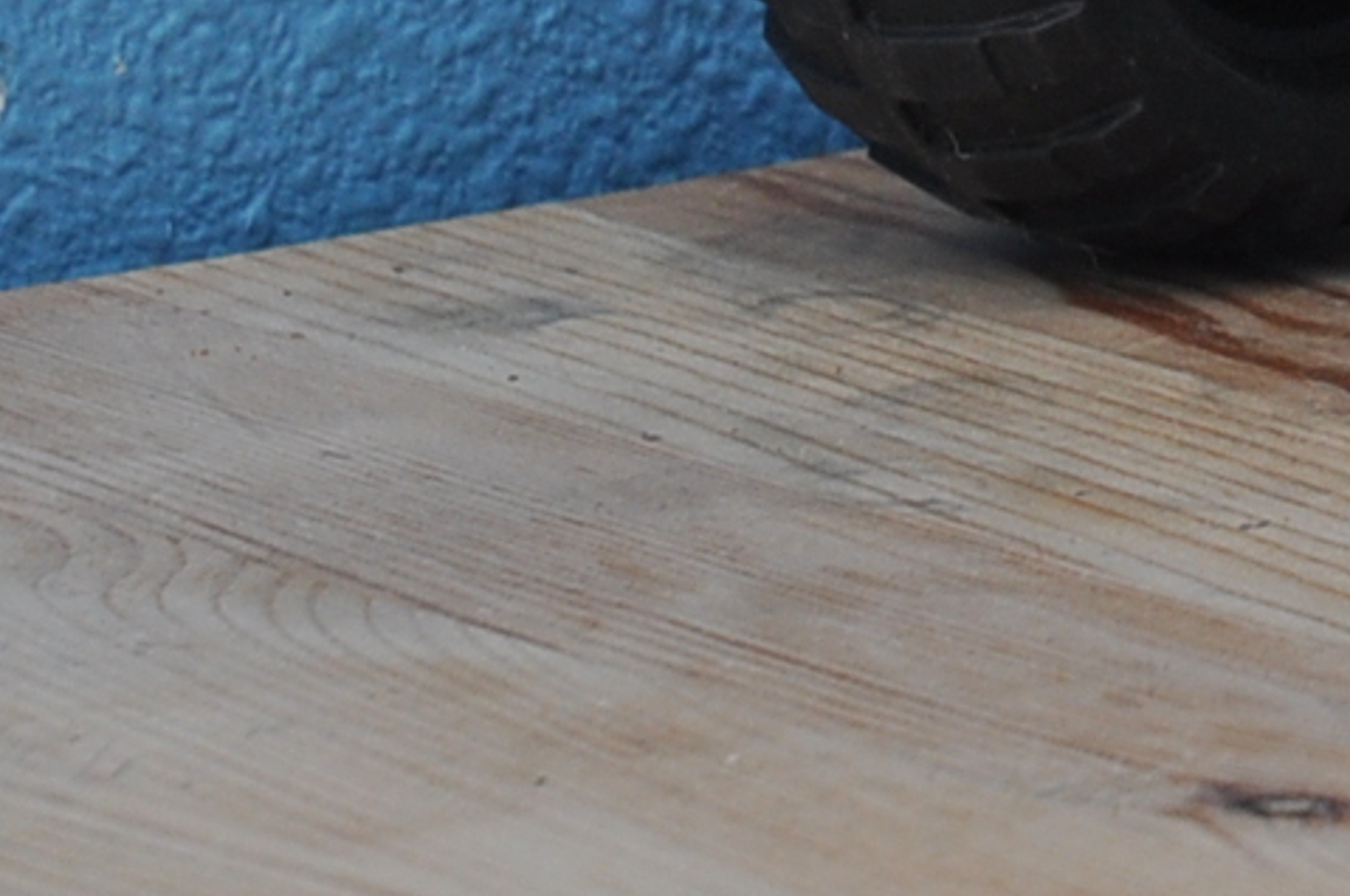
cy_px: -978
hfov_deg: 4.3
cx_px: 2568
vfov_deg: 2.9
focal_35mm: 470
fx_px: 17601
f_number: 6.3
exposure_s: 1/8
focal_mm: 70
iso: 400
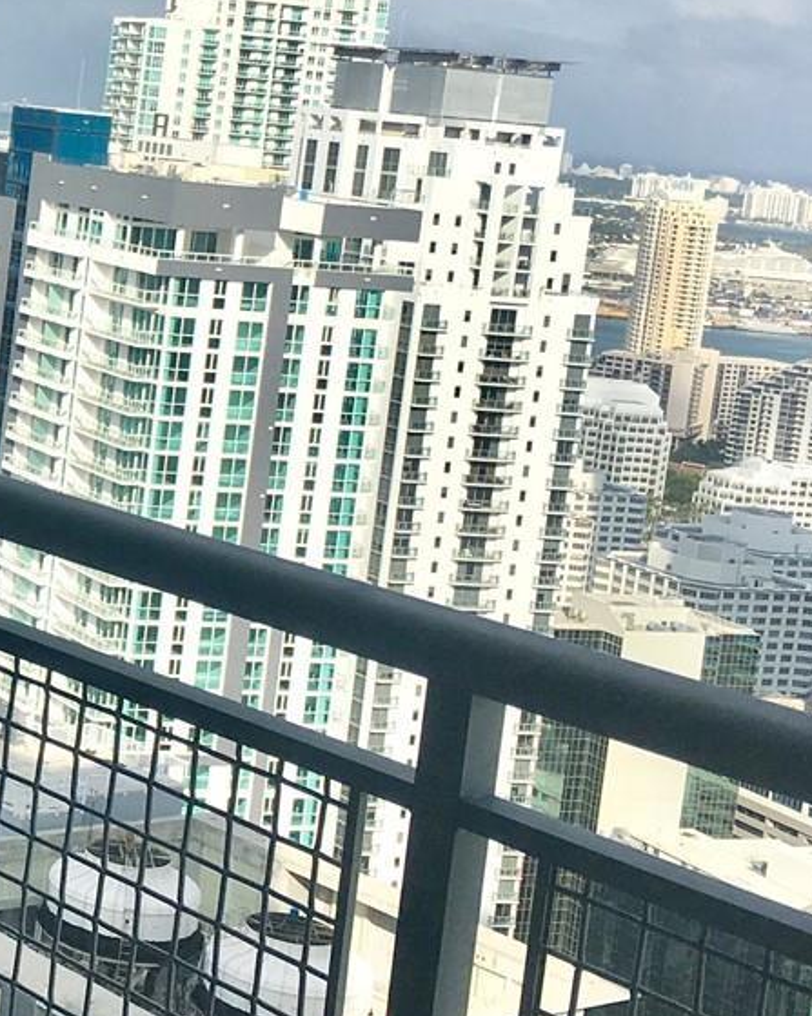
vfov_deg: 23.4
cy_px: 296
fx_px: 2434
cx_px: -400
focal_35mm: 81
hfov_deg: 17.1
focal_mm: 4.15
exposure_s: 1/1972
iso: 25
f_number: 2.2
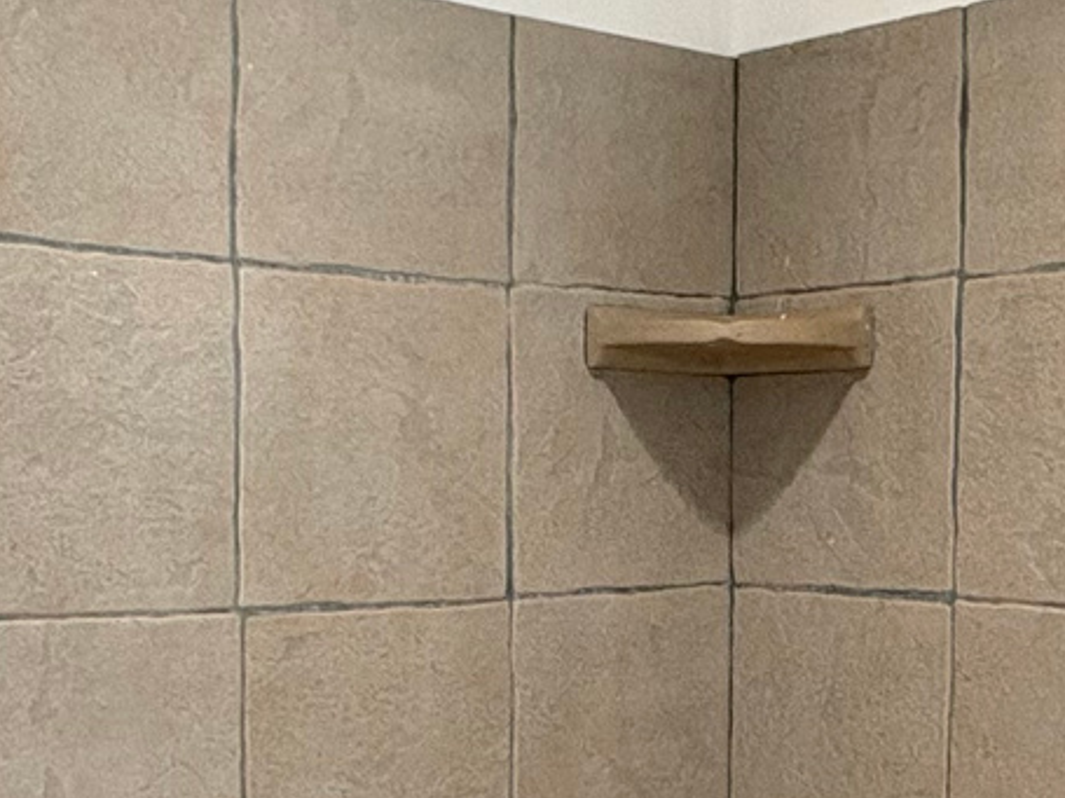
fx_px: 1938
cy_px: 653
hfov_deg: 30.7
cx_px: 578
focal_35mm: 63
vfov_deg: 22.9
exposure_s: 1/60
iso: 200
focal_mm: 2.22
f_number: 2.2
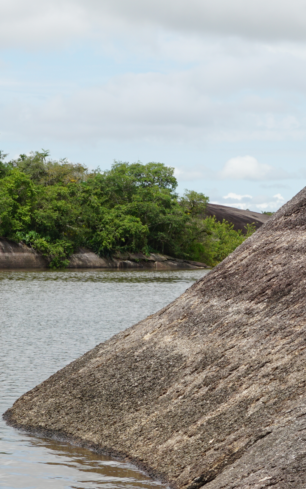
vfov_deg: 16.1
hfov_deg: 10.1
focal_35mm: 130
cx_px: 144
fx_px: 1734
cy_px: 289
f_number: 11
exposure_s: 1/125
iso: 100
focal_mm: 36
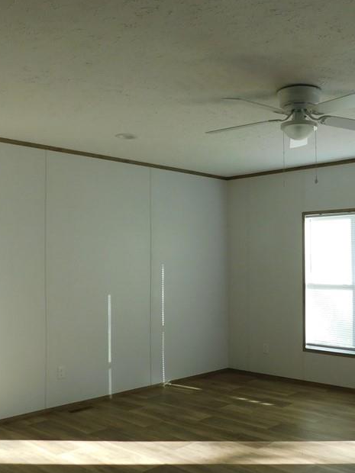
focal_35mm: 38
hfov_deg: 37.2
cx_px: 245
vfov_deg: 49.0
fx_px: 520
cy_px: 248
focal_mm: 4
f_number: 3
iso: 125
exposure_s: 1/100
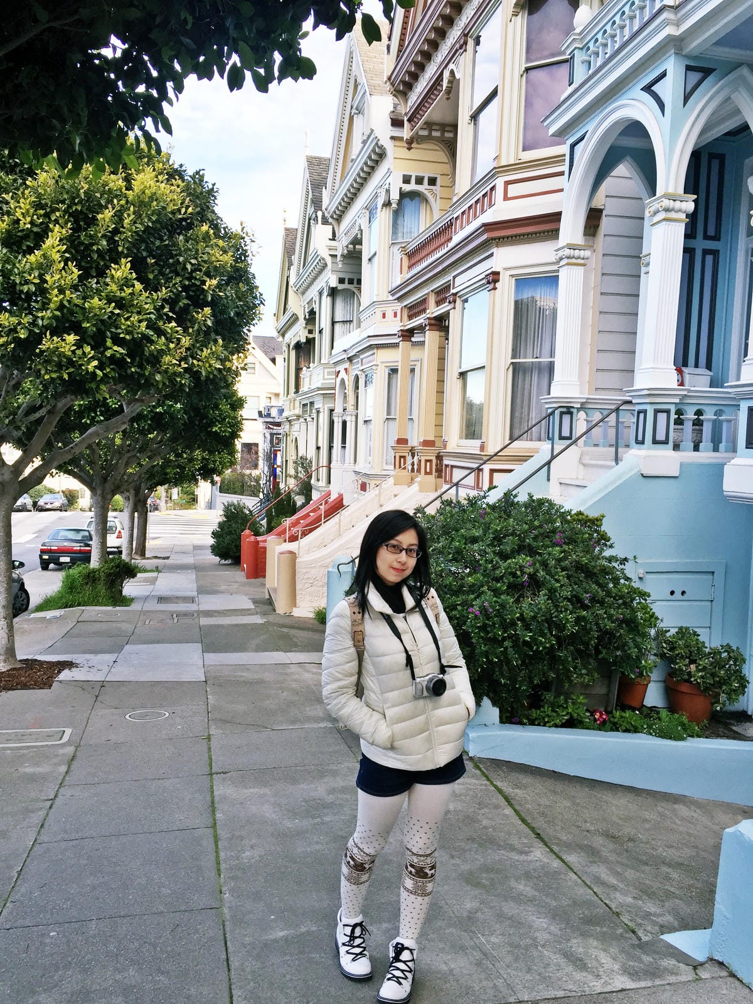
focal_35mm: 29
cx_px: 376
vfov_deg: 61.7
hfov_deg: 48.2
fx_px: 841
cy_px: 502
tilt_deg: -4.4
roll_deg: -1.7
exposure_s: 1/299
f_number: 2.2
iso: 32
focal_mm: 4.15
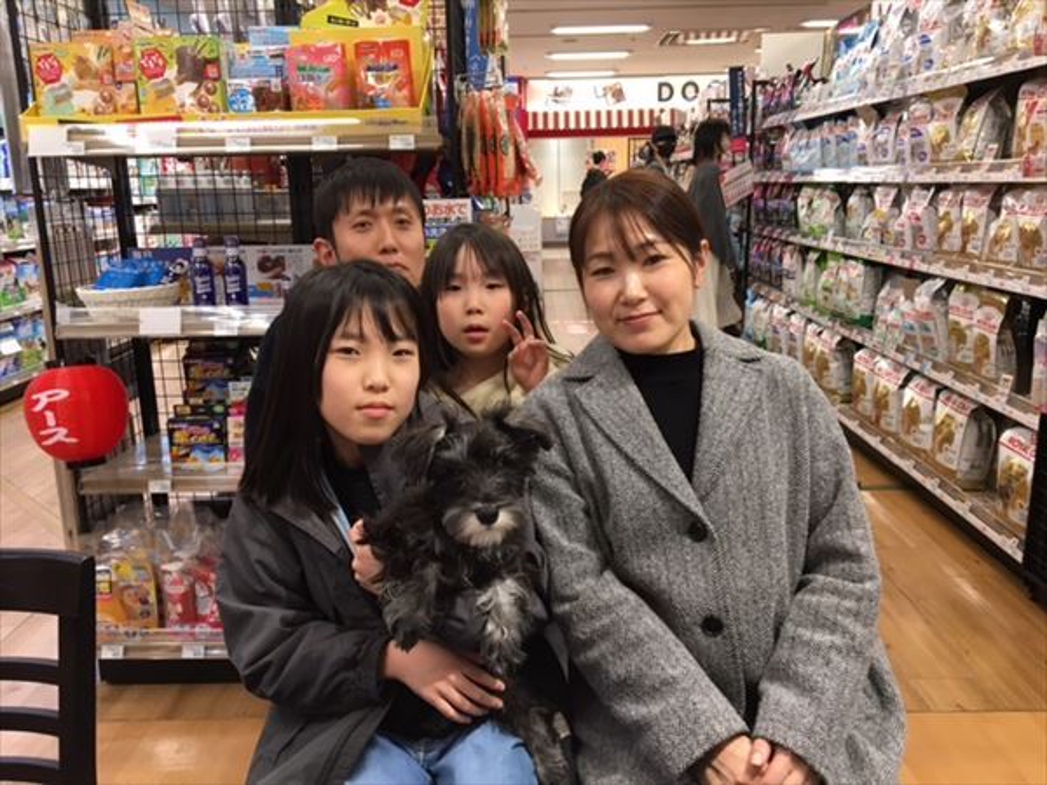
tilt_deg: -13.0
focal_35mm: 29
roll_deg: +1.5
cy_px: 392
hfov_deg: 61.7
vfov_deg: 48.2
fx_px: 877
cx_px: 524
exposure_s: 1/30
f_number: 2.2
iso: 80
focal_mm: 4.15
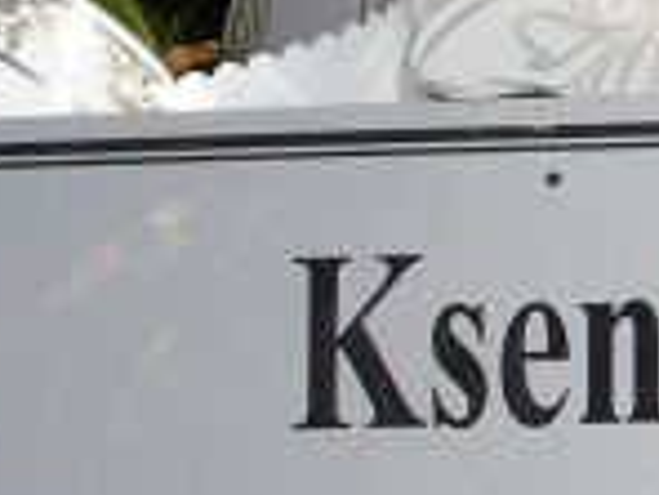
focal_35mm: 303
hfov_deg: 6.5
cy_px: 602
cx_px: 641
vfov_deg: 4.9
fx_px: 5768
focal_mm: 12.5
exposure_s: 1/98
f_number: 17.2
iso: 100
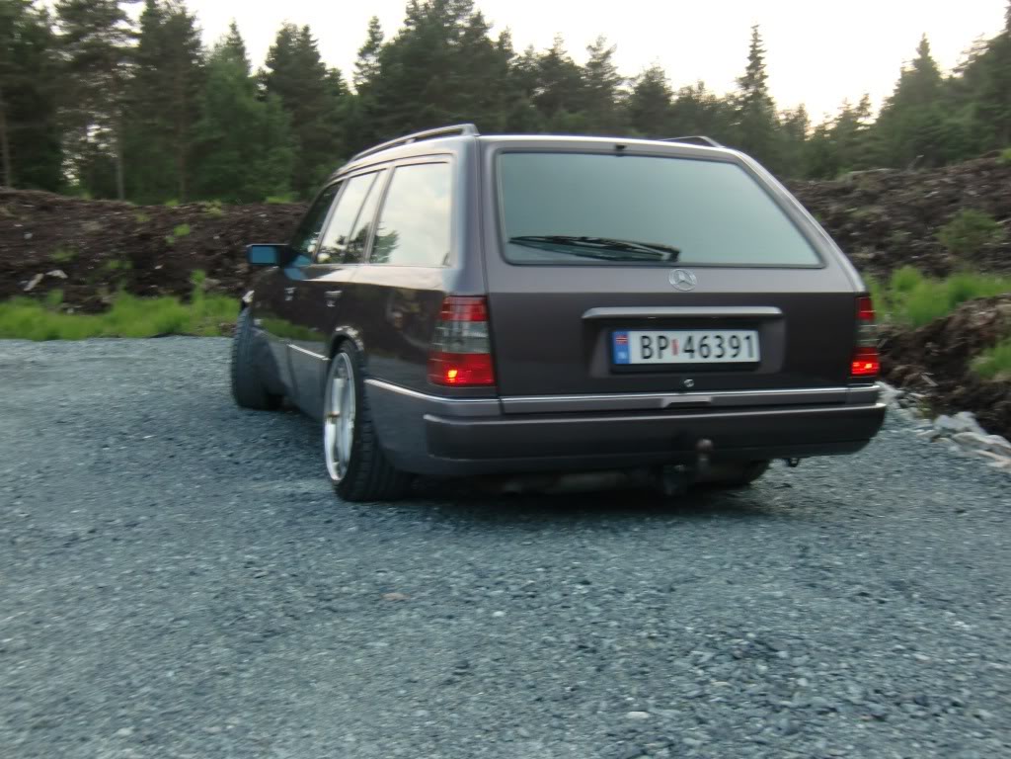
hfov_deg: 46.8
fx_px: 1168
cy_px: 380
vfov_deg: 36.0
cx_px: 506
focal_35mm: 40
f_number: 3.8
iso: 64
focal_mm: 7.1
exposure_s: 1/100
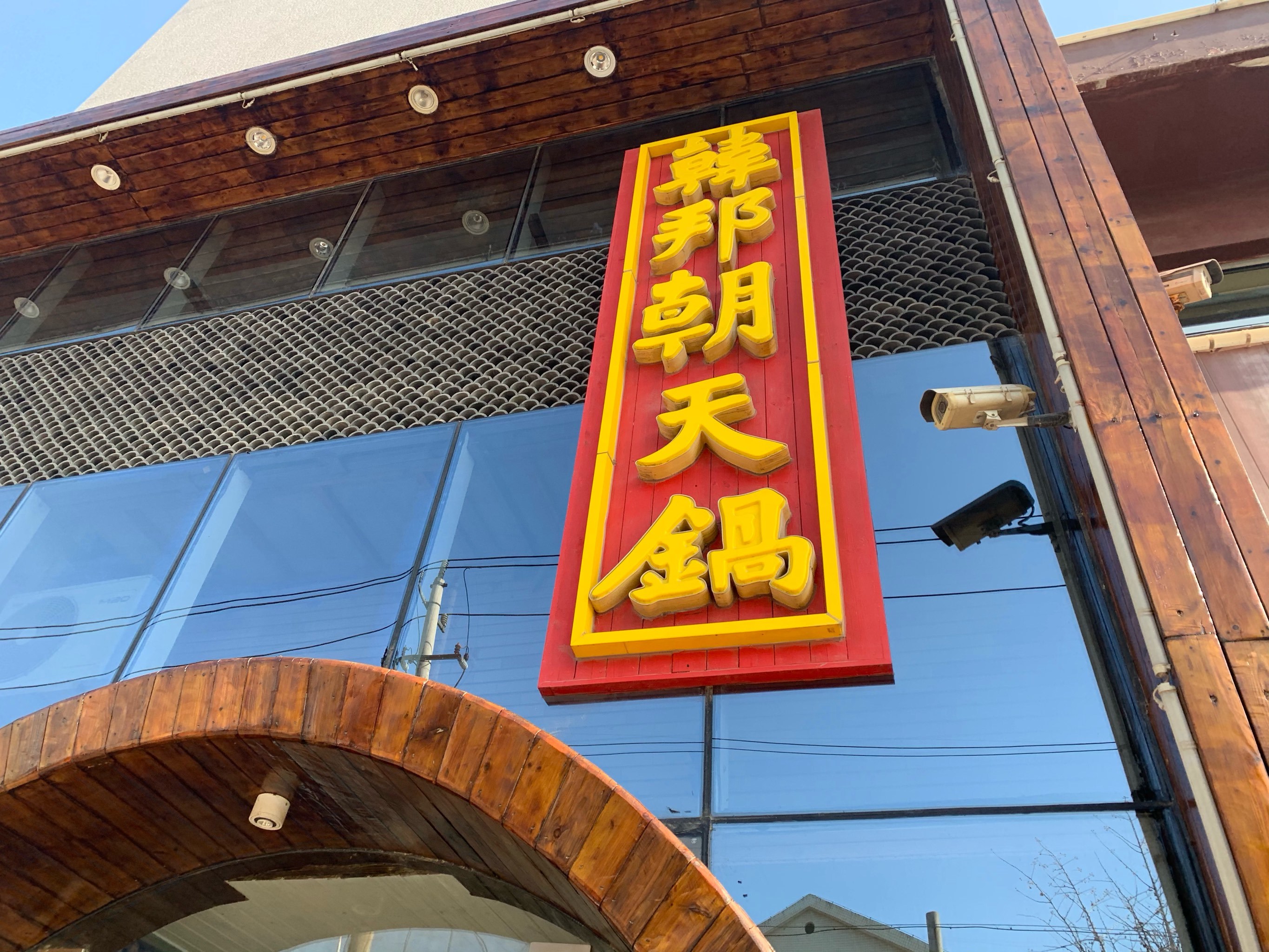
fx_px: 953
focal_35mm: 26
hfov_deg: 67.3
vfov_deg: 53.1
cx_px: 634
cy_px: 476
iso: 25
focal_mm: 4.25
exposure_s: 1/444
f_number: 1.8
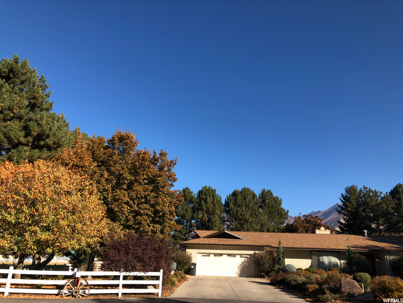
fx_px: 326
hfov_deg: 63.4
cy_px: 152
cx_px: 202
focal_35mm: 28
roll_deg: -2.2
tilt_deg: +20.7
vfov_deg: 49.7
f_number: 1.8
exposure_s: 1/1143
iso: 20
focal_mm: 3.99
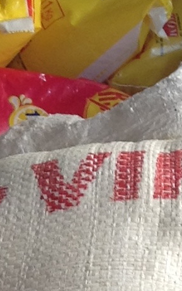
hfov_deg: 6.6
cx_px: -54
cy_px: 11
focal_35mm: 196
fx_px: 1555
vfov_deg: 10.6
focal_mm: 3.3
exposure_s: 1/40
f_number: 2.4
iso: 32
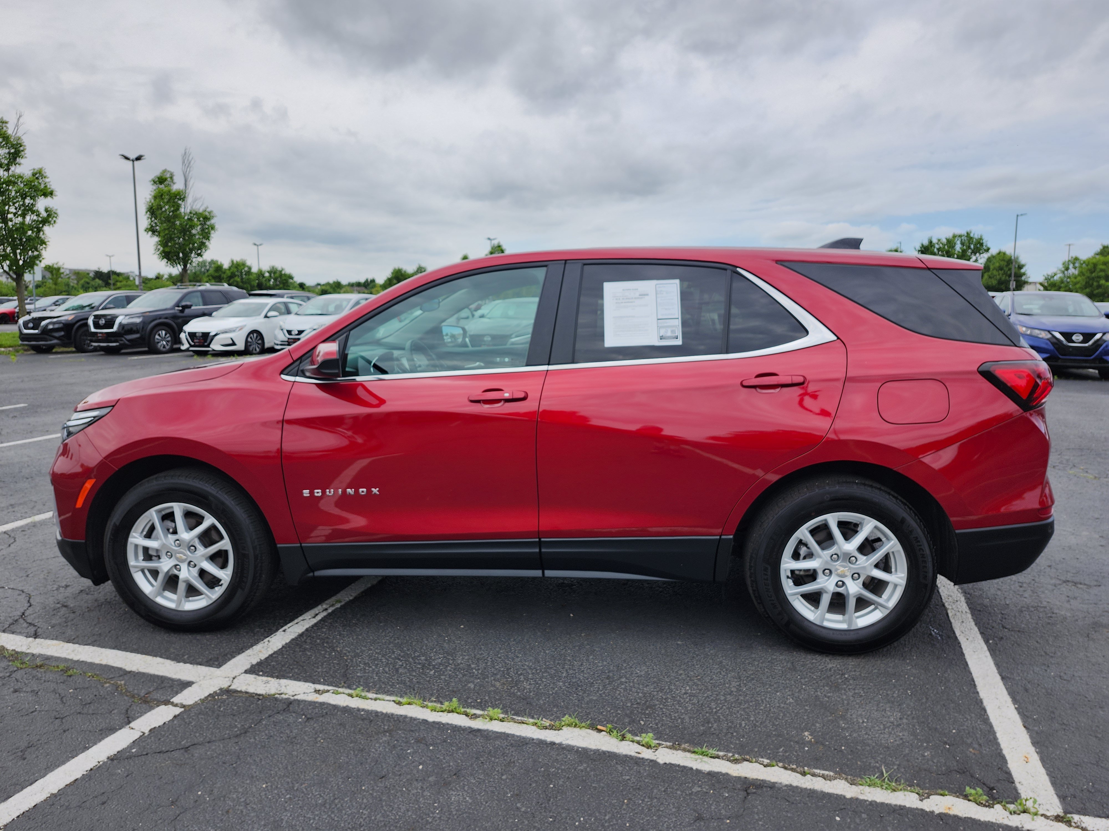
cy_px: 416
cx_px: 554
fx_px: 737
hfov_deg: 73.9
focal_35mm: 23
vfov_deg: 58.9
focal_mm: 5.54
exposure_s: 1/1084
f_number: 1.8
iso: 25
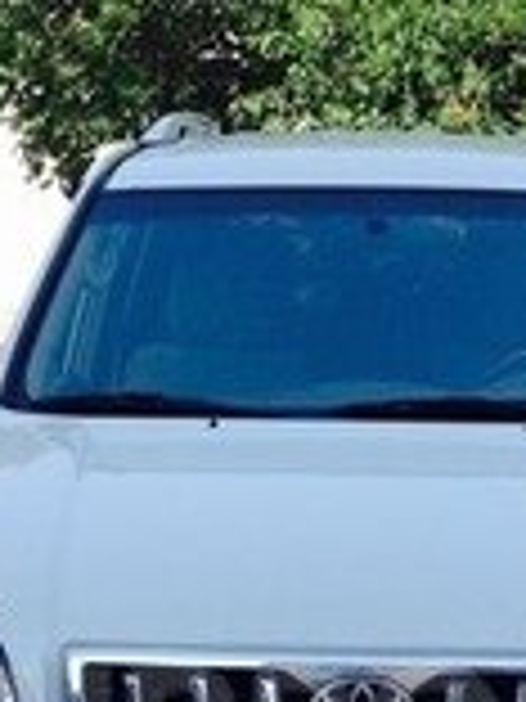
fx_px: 2249
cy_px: 734
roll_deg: +0.1
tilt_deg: -13.5
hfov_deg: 13.3
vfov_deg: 17.2
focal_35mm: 111
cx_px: 346
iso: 50
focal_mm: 4.28
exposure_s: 1/840
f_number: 2.4
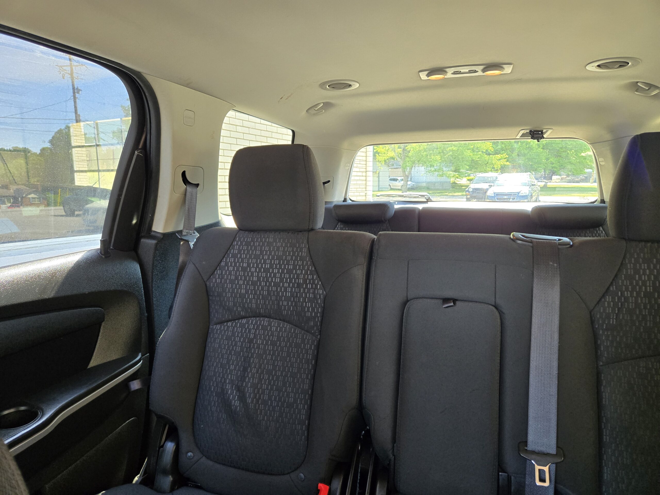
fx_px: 439
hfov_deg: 73.9
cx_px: 330
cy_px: 248
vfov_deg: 58.9
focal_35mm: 23
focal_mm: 5.4
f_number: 1.8
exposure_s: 1/120
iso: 400
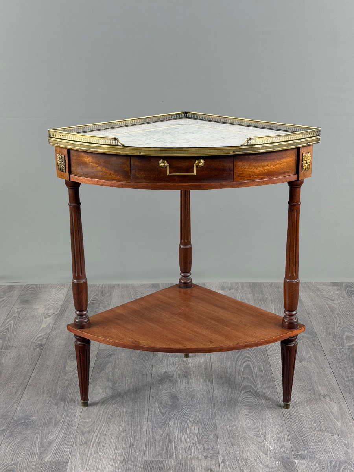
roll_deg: +0.2
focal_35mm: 48
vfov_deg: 39.7
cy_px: 236
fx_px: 654
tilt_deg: -17.8
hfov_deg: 30.3
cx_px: 177
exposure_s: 1/50
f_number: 1.78
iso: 80
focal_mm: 6.76
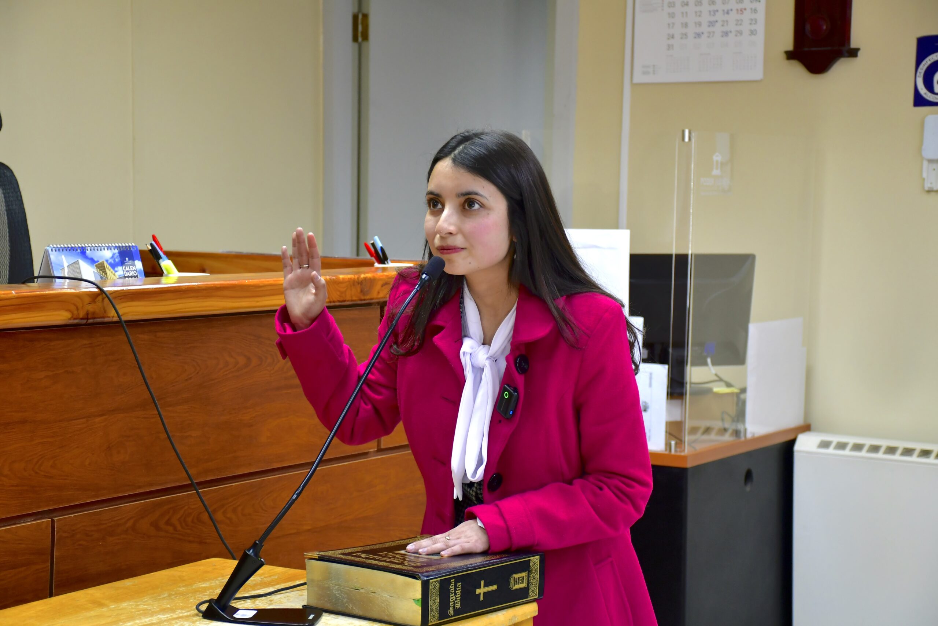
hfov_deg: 24.2
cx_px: 469
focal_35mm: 84
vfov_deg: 16.3
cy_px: 313
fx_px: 2189
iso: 640
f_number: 4.8
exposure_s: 1/60
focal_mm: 56
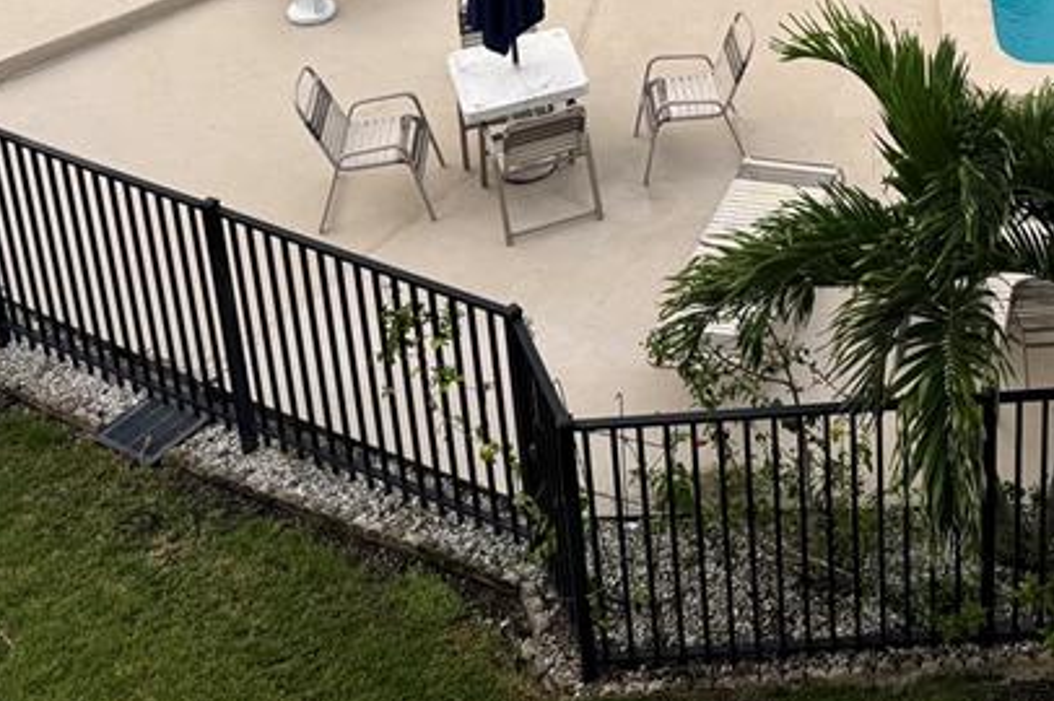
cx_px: 942
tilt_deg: -22.7
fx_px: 1843
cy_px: -257
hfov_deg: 30.5
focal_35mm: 63
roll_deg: +0.1
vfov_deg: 19.5
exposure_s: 1/925
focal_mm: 6.76
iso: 80
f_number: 1.78
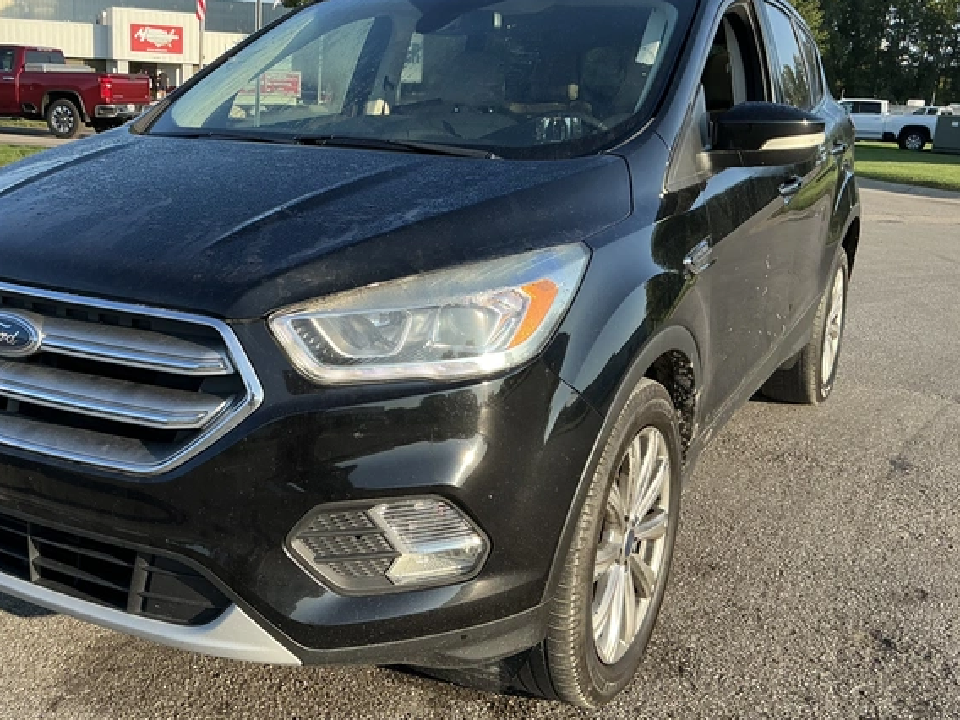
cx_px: 340
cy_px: 332
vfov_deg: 38.6
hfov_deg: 49.5
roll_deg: -2.0
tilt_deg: -12.2
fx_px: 1026
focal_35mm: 37
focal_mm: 3
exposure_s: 1/524
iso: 25
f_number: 1.8
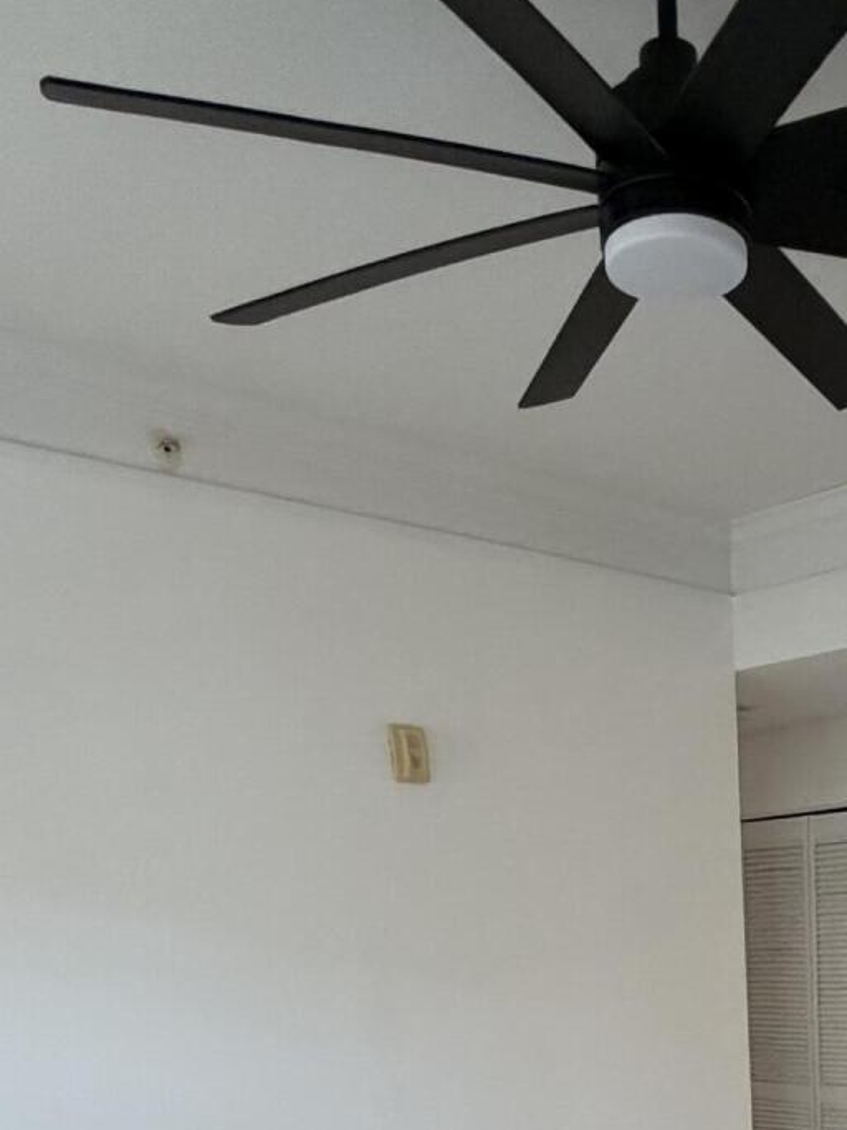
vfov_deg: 31.8
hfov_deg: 33.1
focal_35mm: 41
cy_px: 1550
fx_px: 1338
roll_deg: +1.8
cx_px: 778
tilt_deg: -24.0
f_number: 2.2
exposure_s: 1/120
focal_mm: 2.22
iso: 320
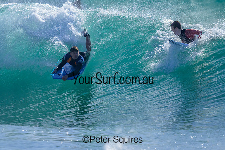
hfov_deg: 1.9
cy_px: 53
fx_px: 6615
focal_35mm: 1058
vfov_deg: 1.3
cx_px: 105
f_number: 6.3
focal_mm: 800
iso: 2200
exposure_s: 1/2000
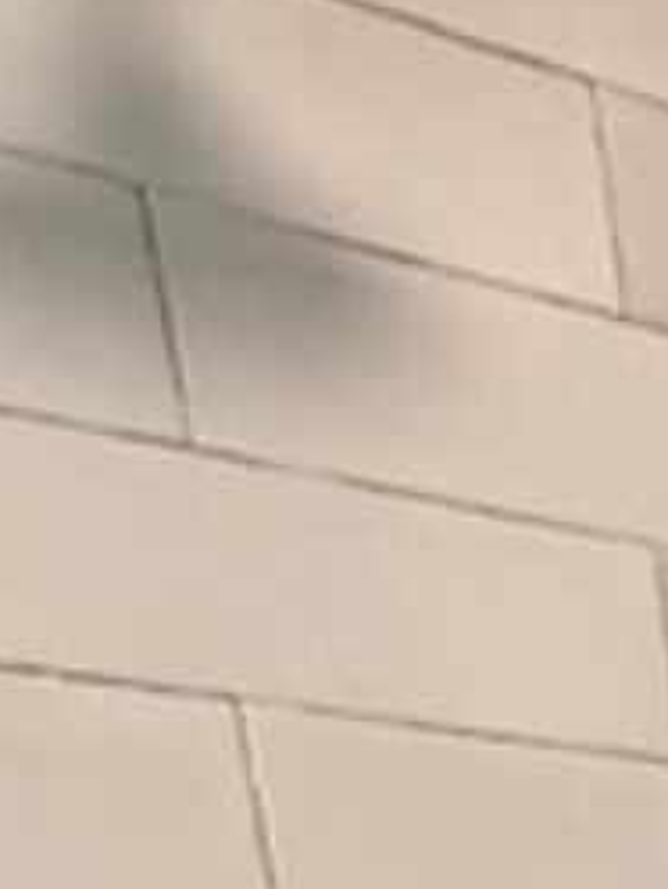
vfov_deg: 14.8
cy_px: 1996
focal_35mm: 96
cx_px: 1933
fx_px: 2468
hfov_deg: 10.9
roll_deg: +0.9
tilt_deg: -17.2
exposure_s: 1/120
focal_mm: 2.22
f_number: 2.2
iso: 160
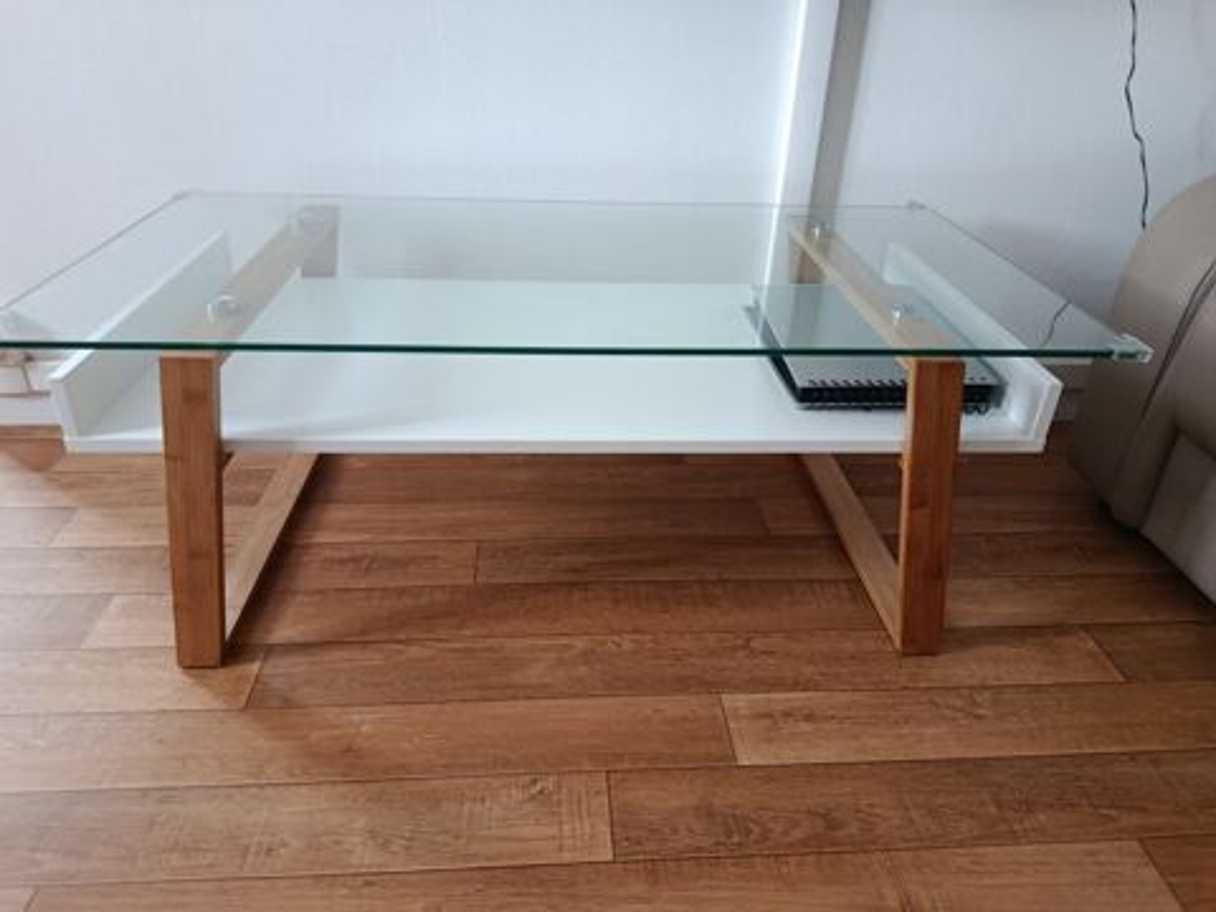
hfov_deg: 71.6
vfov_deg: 56.8
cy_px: 456
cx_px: 608
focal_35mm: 24
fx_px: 843
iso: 1690
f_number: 1.7
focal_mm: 5.24
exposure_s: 1/25
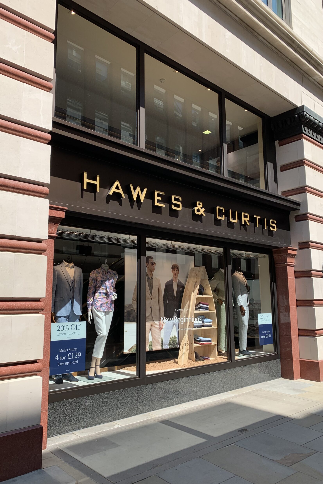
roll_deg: +0.1
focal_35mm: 28
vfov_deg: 65.5
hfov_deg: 46.4
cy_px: 248
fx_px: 377
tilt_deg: +10.1
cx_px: 153
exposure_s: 1/1406
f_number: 1.8
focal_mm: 4.25
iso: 25
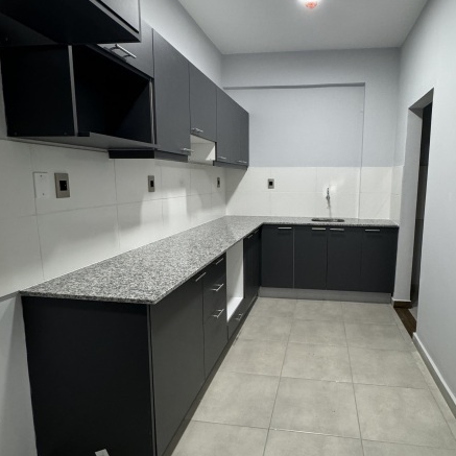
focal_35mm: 17
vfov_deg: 84.0
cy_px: 226
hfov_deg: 82.9
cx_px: 275
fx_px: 253
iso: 250
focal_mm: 2.22
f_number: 2.2
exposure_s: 1/50
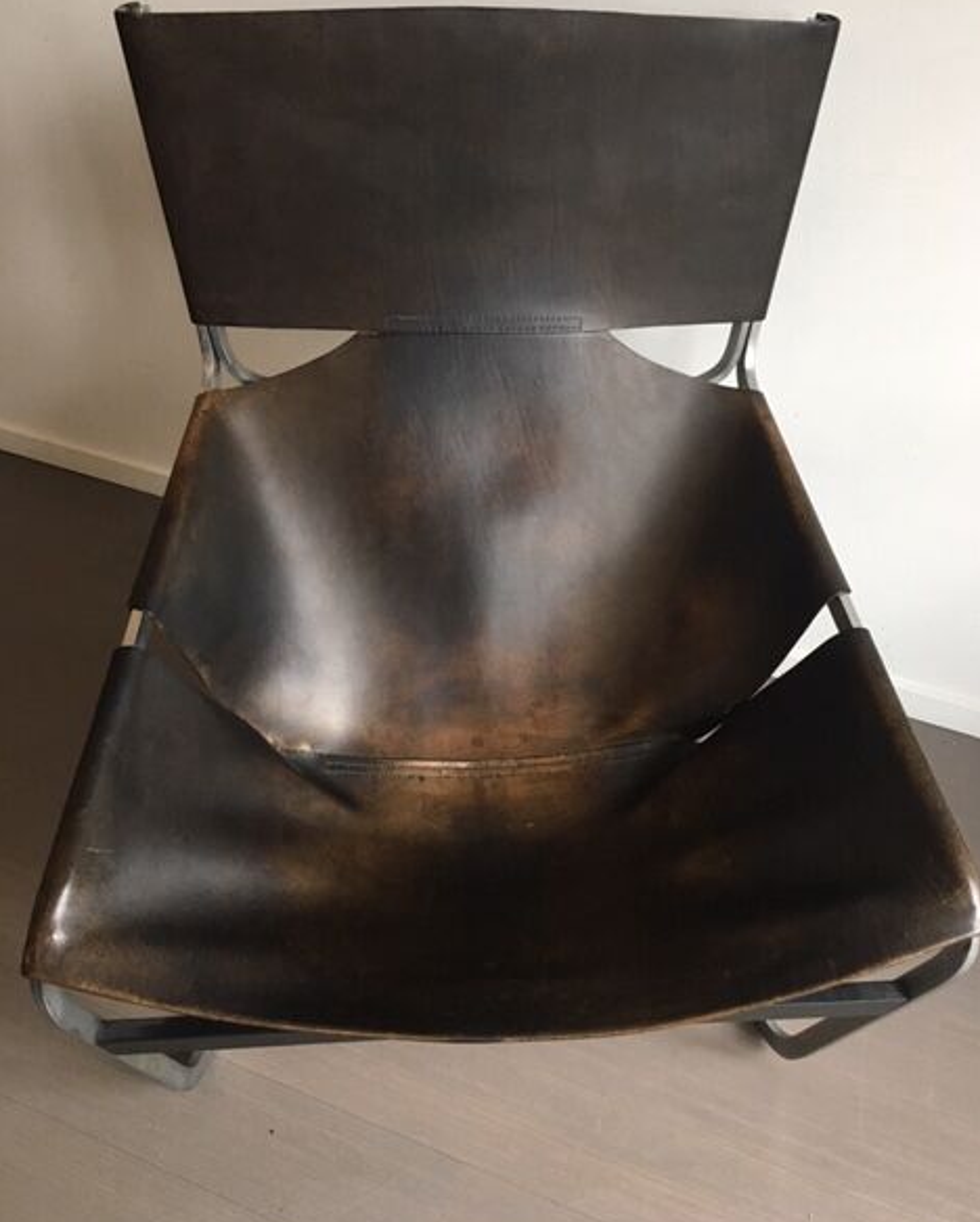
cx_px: 500
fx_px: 1123
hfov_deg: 47.2
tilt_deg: -42.4
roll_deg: -3.8
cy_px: 578
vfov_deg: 57.1
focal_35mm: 31
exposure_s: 1/33
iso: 160
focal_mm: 4.15
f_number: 2.2
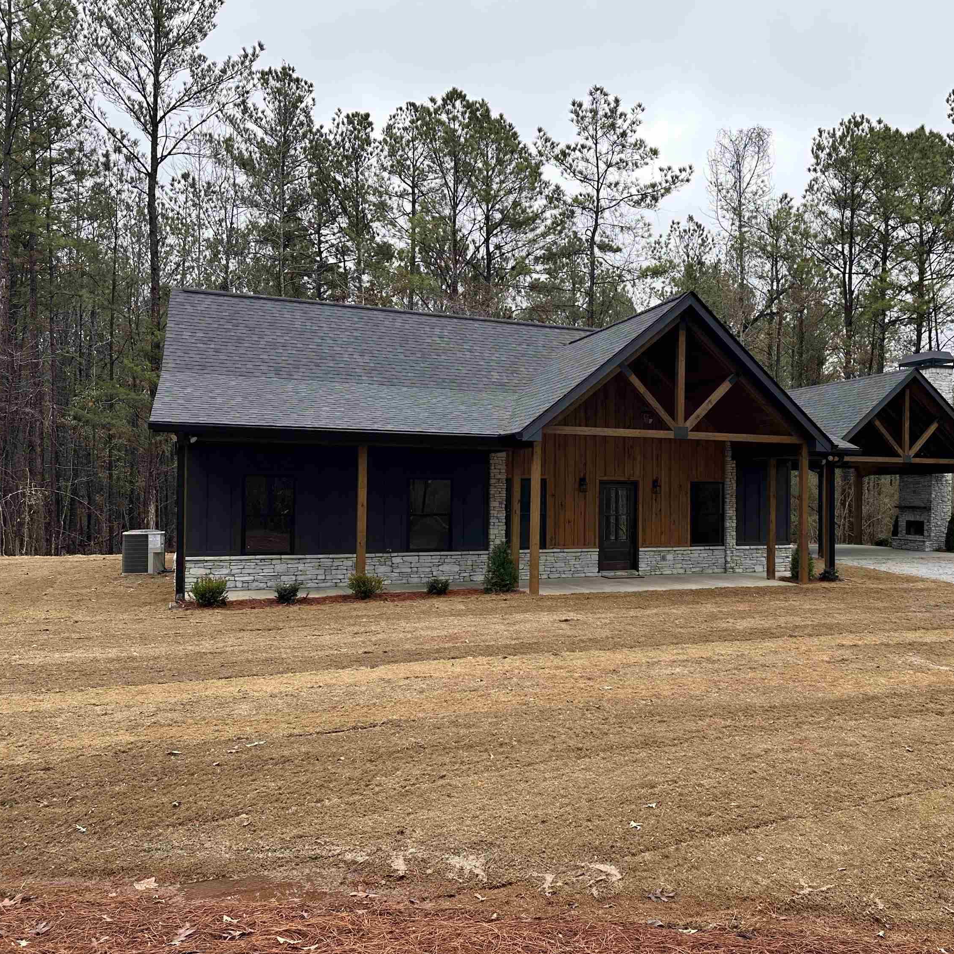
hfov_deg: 54.4
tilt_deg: -1.6
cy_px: 481
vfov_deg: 55.6
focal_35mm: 29
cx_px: 641
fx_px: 904
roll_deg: -1.1
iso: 80
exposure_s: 1/529
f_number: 1.78
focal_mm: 6.86
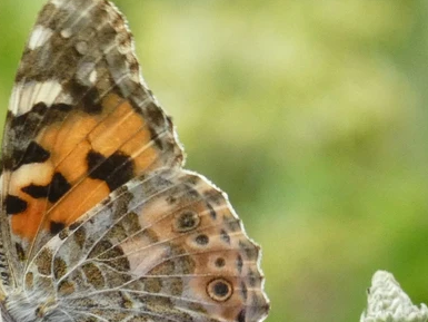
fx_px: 5627
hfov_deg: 4.4
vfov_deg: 3.3
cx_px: 91
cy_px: 184
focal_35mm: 455
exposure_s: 1/80
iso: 500
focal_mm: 49.1
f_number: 5.6
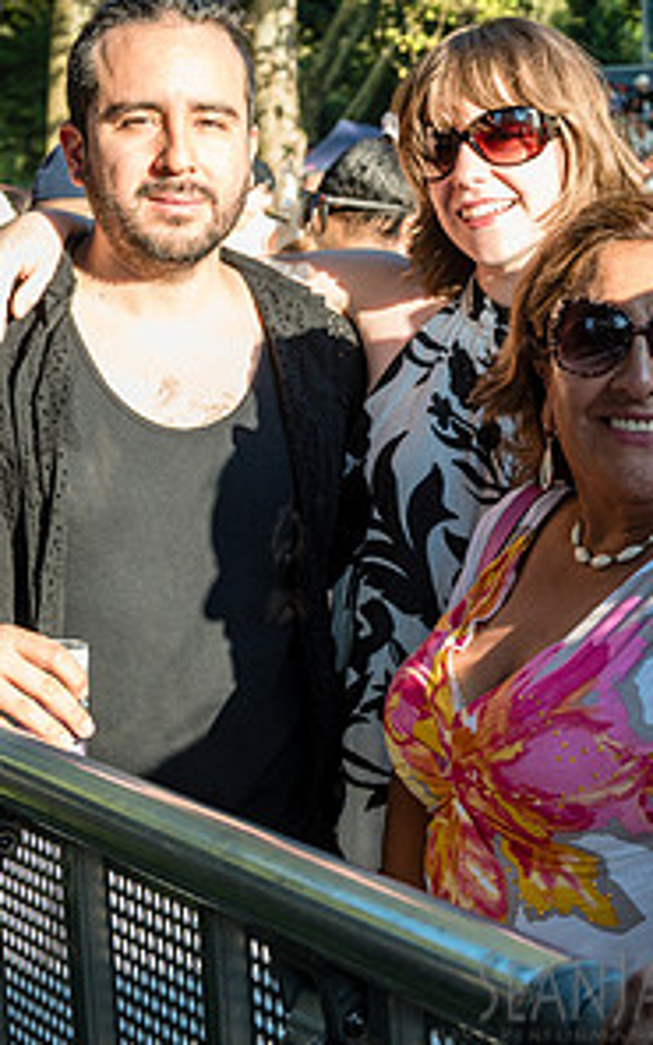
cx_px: 741
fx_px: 2164
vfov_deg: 27.1
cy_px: 390
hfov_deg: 16.6
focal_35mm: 76
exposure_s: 1/320
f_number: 5
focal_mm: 38
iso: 500
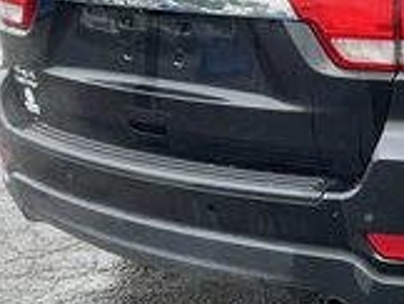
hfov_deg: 27.1
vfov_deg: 21.0
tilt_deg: -7.7
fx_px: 806
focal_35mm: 69
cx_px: 369
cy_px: 50
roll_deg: -0.8
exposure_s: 1/409
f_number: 1.8
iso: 25
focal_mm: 3
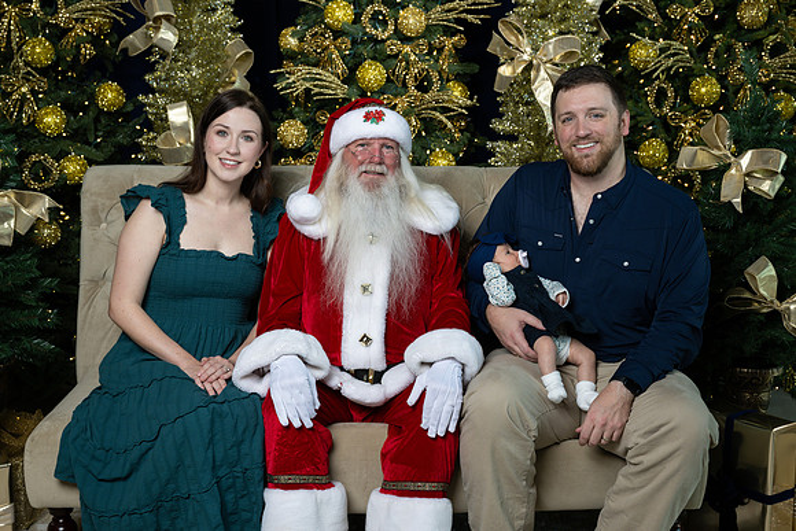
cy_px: 266
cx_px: 398
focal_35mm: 49
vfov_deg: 27.5
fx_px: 1084
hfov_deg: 40.3
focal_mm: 49
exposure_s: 1/60
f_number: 7.1
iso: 400
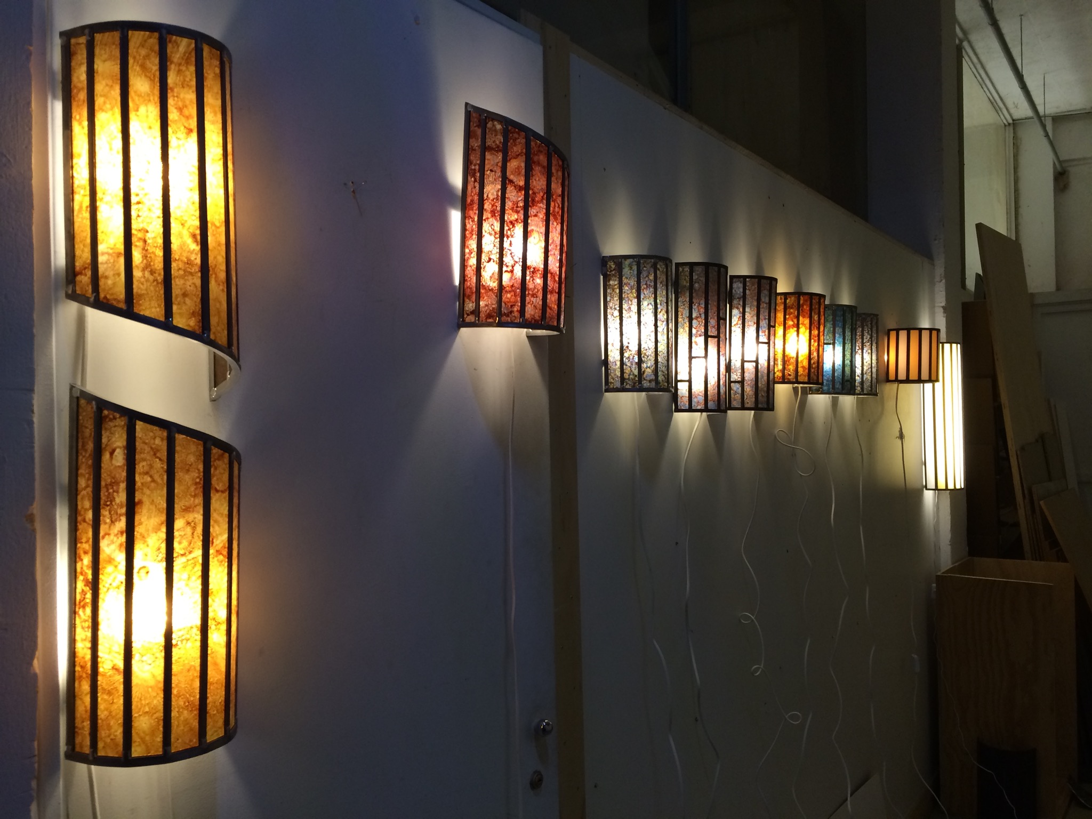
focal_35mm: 29
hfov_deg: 61.7
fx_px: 915
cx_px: 546
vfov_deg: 48.2
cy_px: 410
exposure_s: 1/33
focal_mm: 4.15
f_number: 2.2
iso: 125
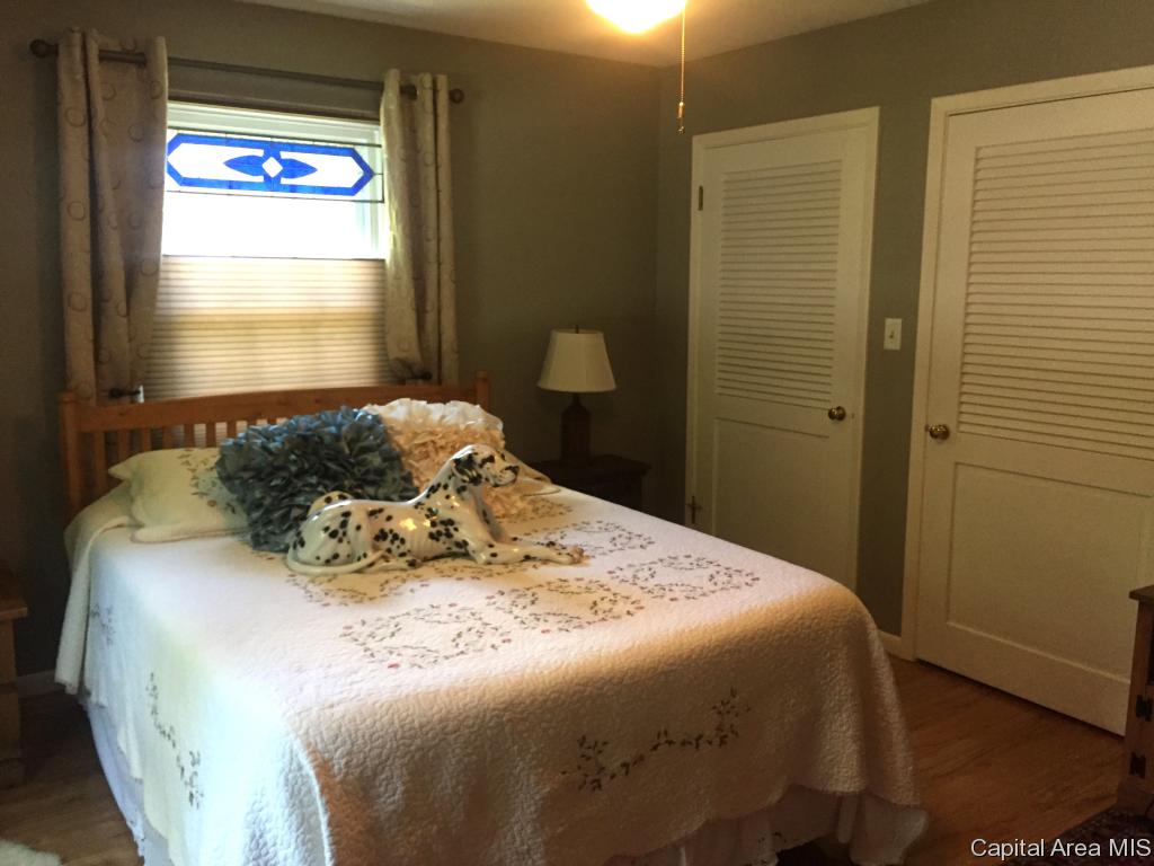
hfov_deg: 61.7
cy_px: 433
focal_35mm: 29
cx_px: 577
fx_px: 967
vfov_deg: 48.2
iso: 200
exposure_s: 1/30
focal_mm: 4.15
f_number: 2.2
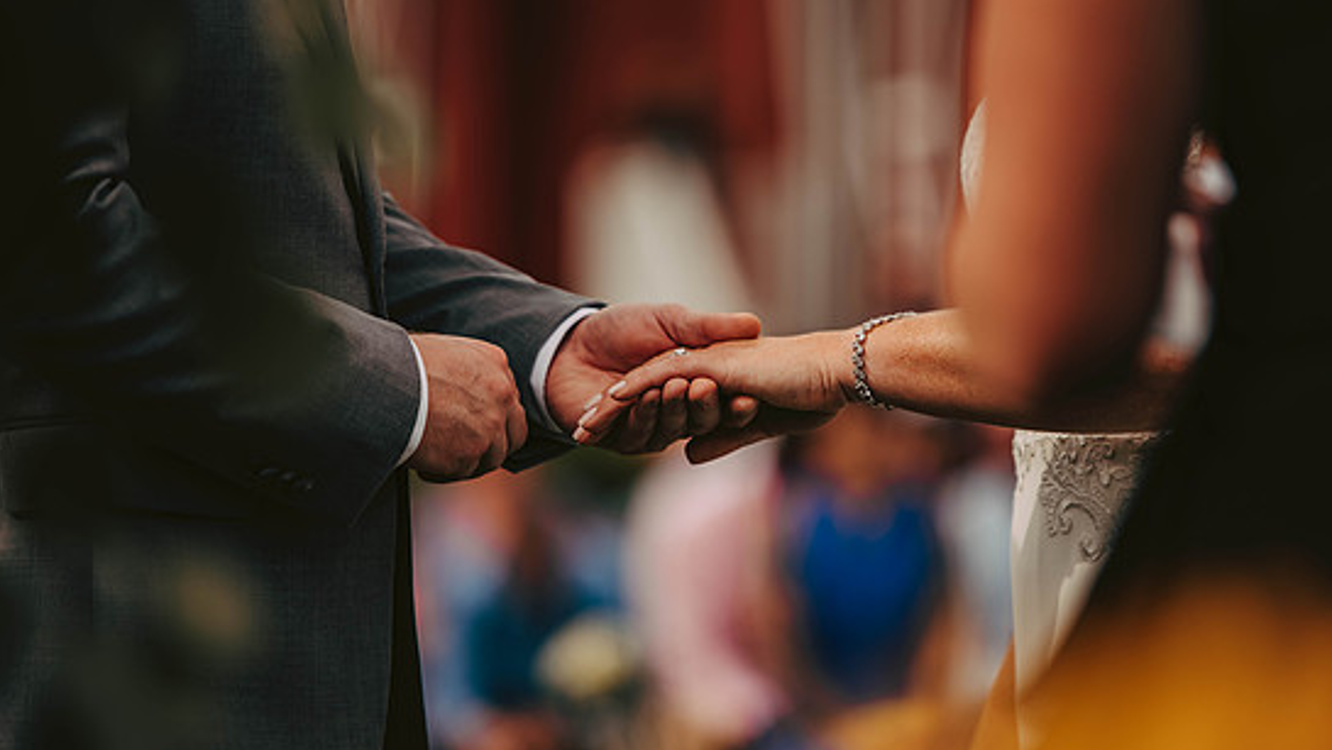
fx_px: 7879
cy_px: 355
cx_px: 684
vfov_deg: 5.5
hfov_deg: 9.7
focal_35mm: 223
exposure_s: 1/2000
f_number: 2.8
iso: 200
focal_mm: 200
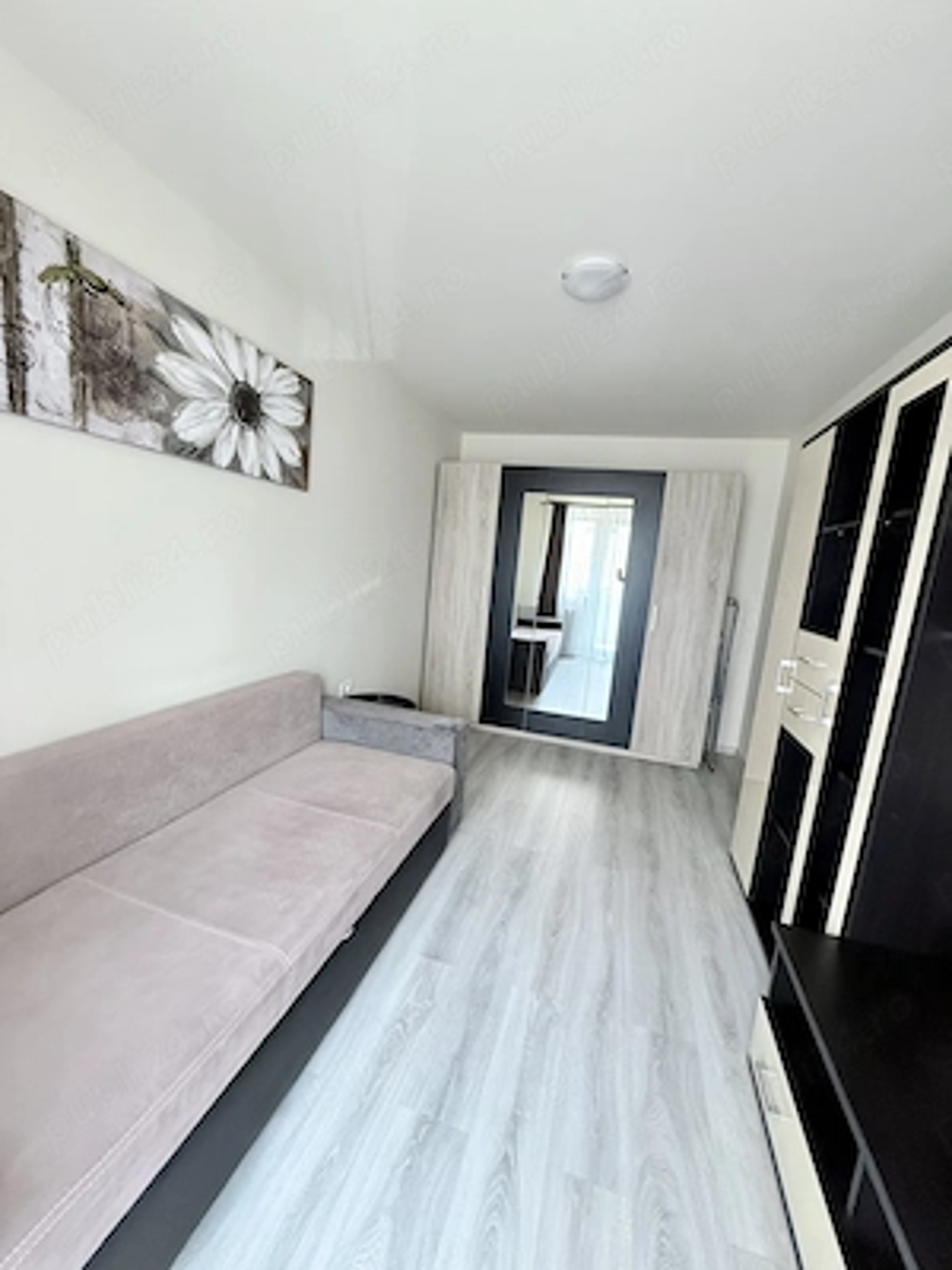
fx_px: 513
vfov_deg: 102.1
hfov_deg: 85.7
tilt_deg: -6.6
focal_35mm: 14
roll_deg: -5.4
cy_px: 635
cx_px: 476
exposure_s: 1/60
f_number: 2.2
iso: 640
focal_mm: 2.22
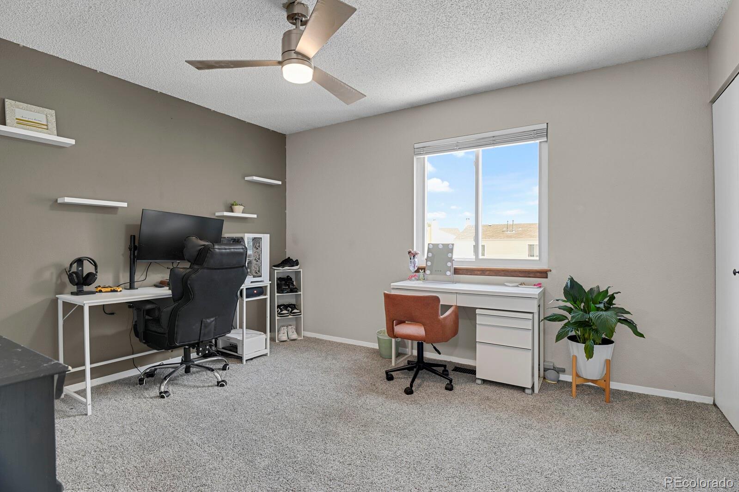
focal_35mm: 17
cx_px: 370
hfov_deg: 93.3
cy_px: 246
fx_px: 349
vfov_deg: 70.4
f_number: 6.3
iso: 250
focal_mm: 17
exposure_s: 1.6
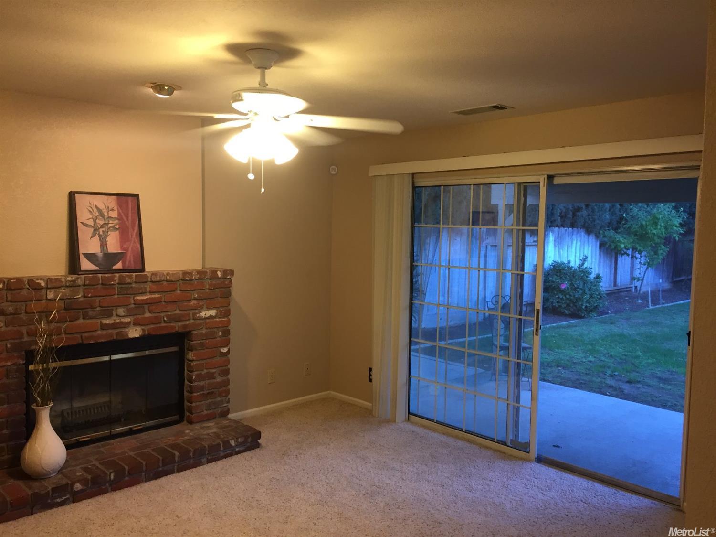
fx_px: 600
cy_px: 268
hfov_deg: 61.7
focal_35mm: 29
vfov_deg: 48.2
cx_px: 358
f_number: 2.2
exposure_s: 1/30
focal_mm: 4.15
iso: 100
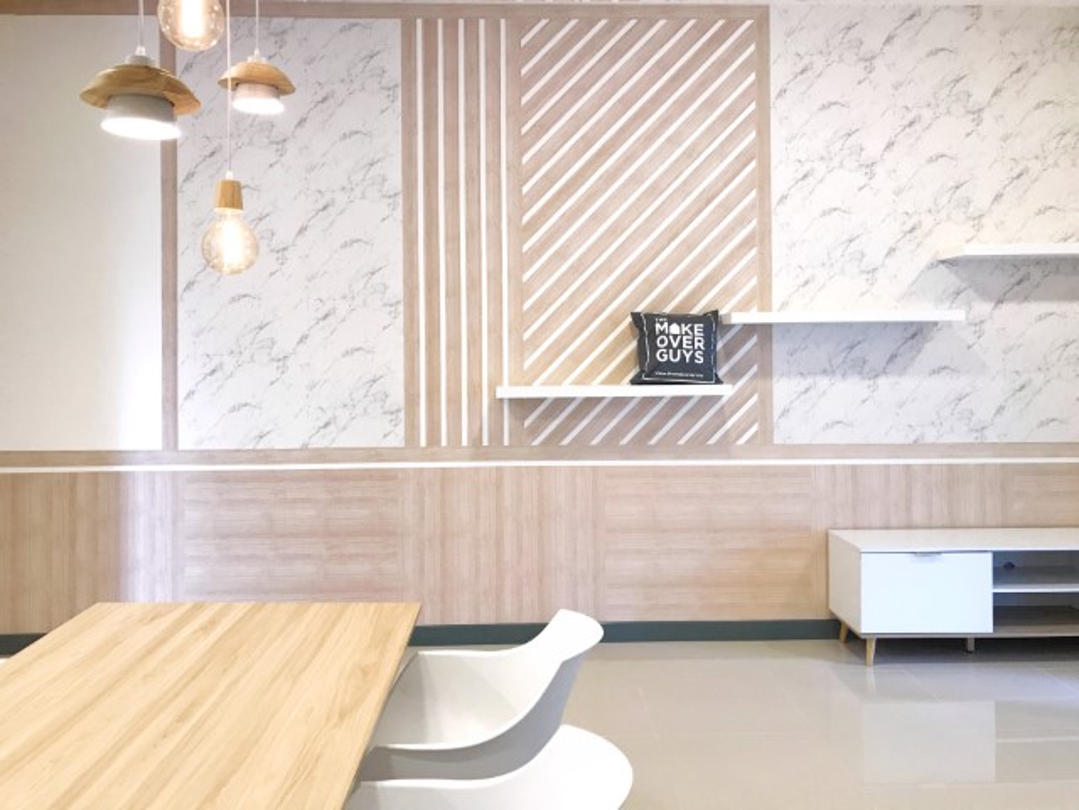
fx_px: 873
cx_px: 540
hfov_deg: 63.4
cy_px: 405
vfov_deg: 49.7
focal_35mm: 28
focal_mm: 3.99
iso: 32
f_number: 1.8
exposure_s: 1/33
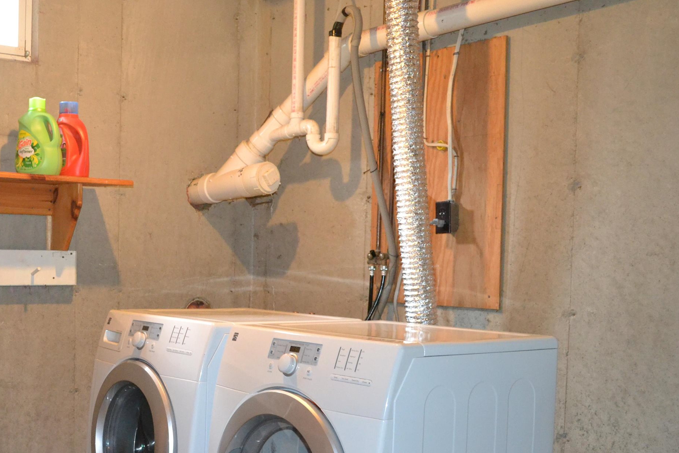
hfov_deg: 38.3
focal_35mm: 50
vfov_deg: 26.8
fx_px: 943
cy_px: 306
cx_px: 151
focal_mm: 20
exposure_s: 1/60
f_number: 3.8
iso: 2200
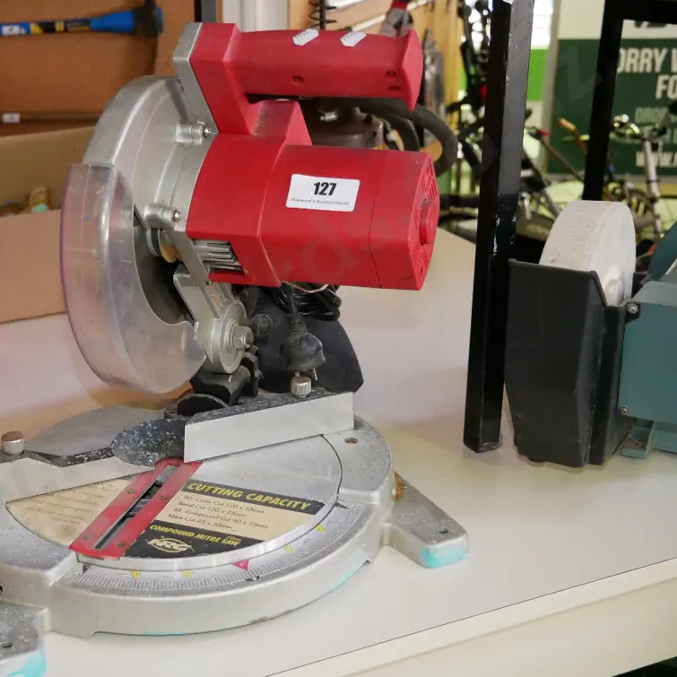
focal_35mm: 48
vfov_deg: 35.4
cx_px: 221
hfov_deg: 35.0
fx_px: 1062
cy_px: 337
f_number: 4.1
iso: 3200
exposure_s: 1/80
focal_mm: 20
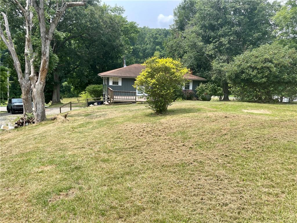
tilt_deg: -11.4
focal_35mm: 26
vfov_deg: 53.1
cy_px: 112
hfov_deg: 67.3
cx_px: 148
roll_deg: -1.6
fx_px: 223
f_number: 1.6
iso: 32
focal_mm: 4.2
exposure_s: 1/1553
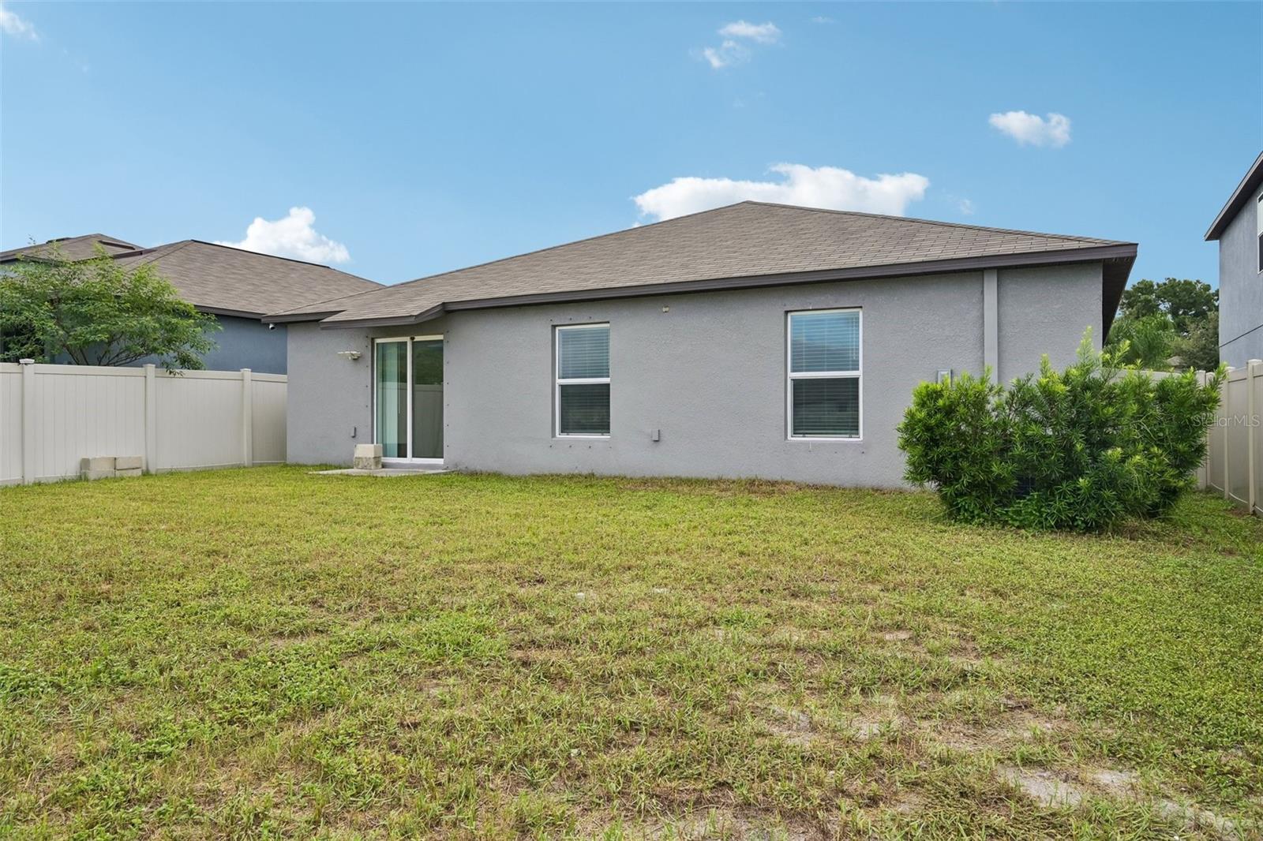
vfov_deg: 56.1
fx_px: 789
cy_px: 420
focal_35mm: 22
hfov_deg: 77.3
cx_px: 632
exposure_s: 1/800
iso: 400
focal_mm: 22.5
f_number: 8
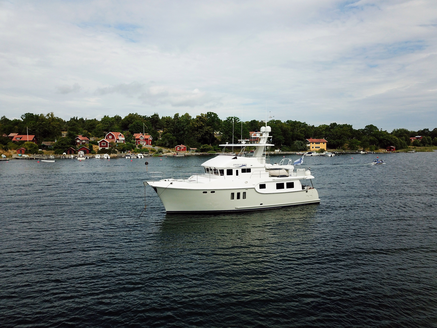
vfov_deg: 53.1
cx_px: 218
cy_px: 164
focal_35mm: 26
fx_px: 328
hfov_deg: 67.3
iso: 100
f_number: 2.2
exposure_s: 1/1859
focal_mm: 4.7
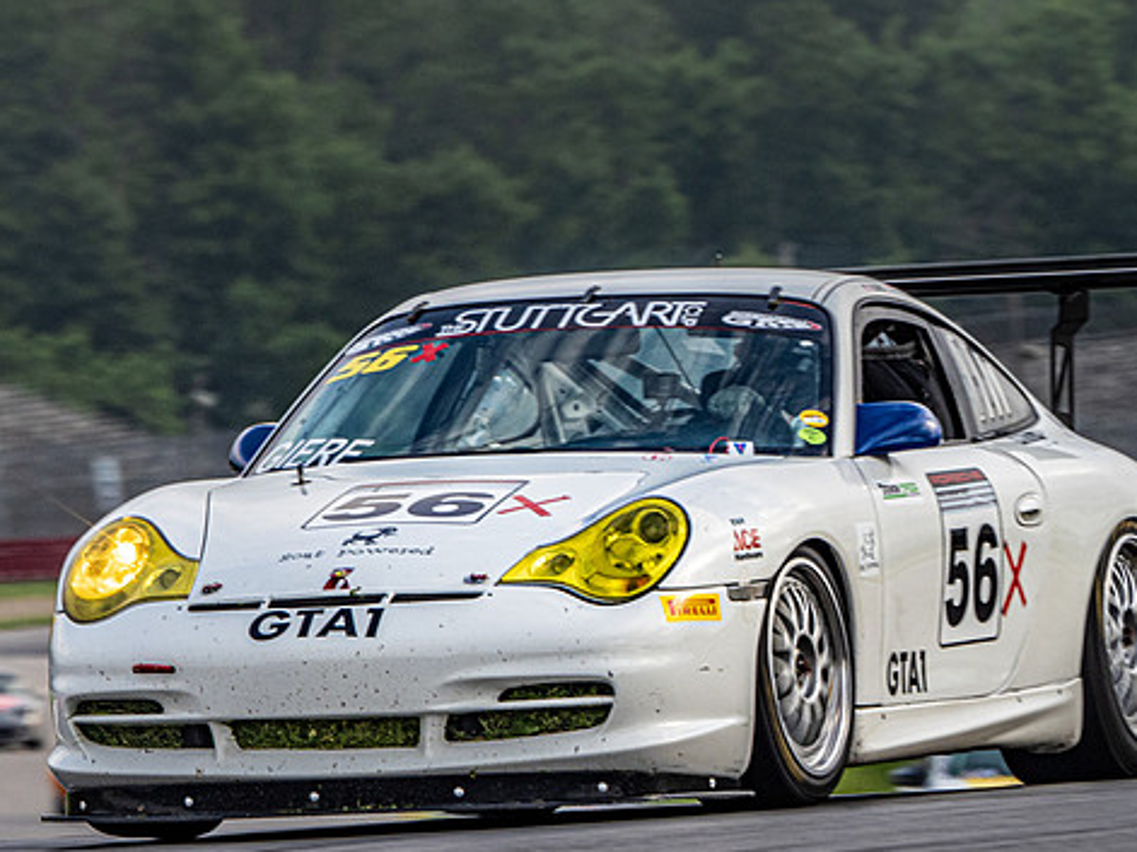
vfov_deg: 1.9
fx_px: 26106
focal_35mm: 795
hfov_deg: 2.5
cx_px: 612
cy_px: 421
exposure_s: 1/320
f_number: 8
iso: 400
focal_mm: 300
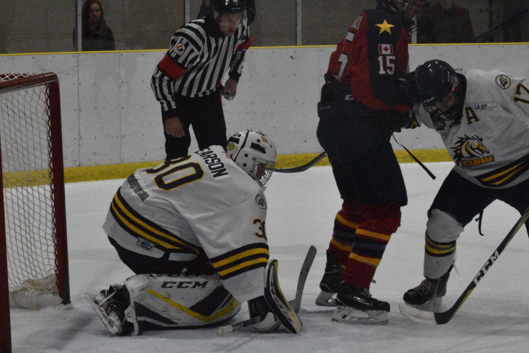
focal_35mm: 173
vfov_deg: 7.9
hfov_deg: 11.9
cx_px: 343
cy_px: 205
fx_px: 2542
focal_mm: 78
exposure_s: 1/500
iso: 10000
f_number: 14
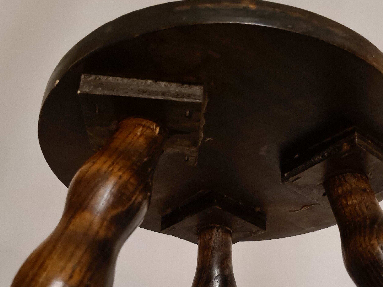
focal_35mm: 42
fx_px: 465
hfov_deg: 44.5
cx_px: 235
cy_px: 214
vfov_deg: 33.7
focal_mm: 5.4
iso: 640
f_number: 1.8
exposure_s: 1/25
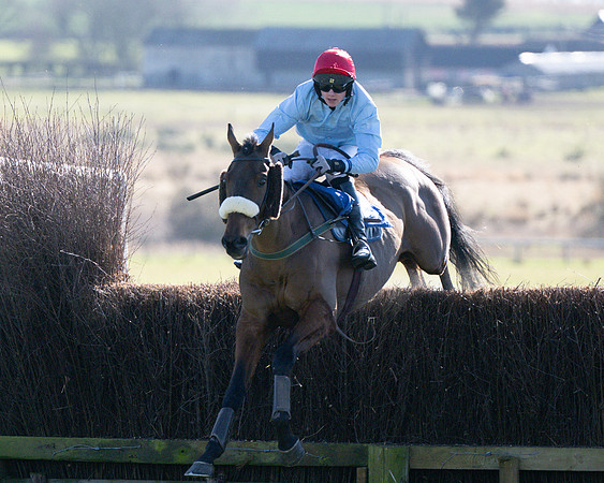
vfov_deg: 3.5
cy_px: 171
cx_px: 338
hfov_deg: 4.4
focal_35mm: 437
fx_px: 7815
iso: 400
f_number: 2.8
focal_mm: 200
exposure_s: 1/6400
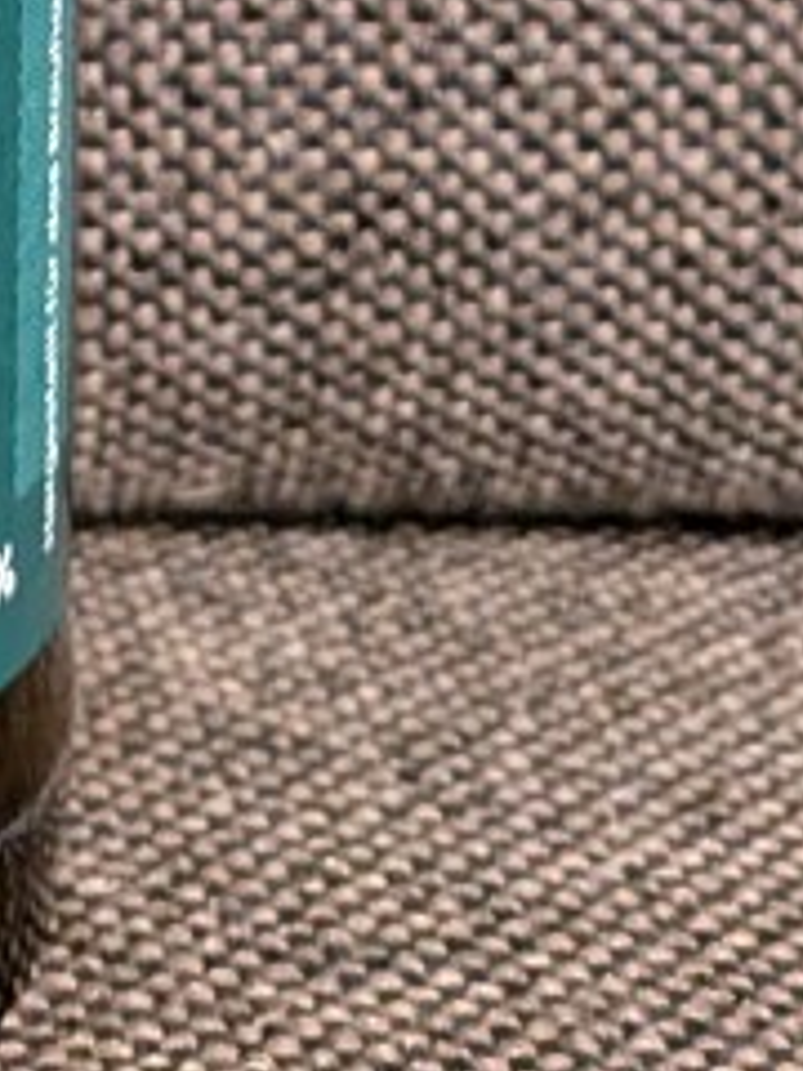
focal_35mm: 120
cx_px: -500
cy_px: -1205
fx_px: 3712
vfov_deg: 13.5
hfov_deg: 11.7
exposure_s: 1/100
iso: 154
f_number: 1.7
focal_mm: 4.53
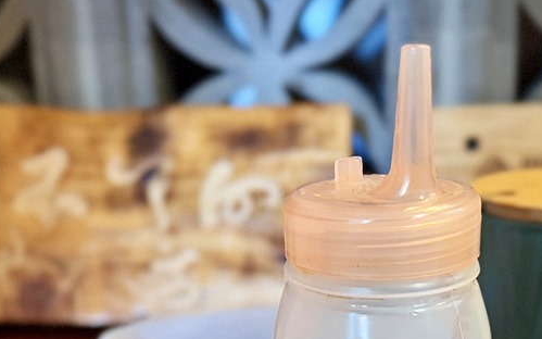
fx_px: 753
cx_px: 310
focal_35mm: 51
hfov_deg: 39.5
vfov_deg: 23.7
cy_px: 379
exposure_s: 1/60
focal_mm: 6.76
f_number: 1.78
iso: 640
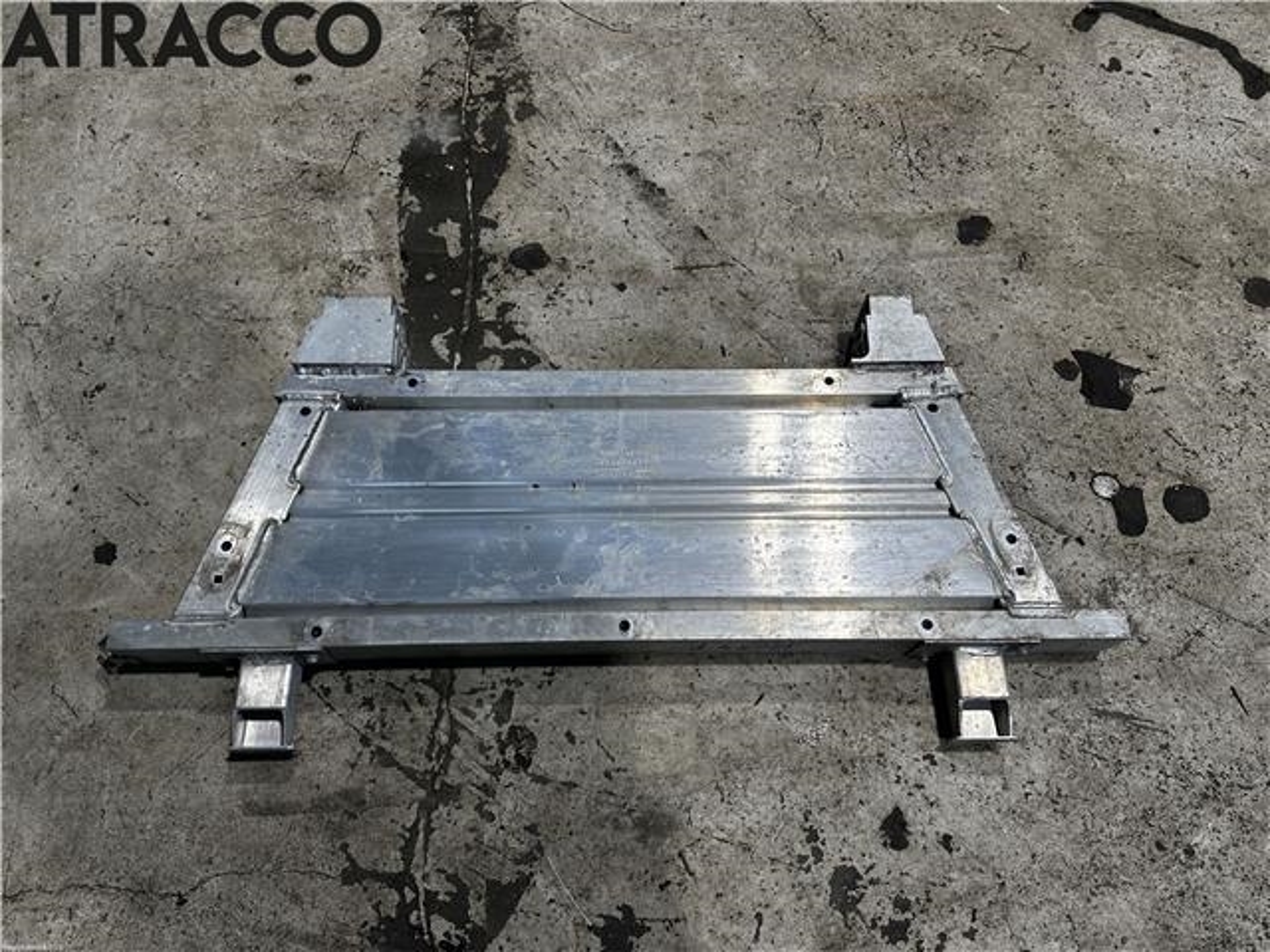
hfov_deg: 71.6
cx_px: 635
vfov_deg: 56.8
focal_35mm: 24
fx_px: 881
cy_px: 476
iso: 80
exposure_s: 1/159
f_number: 1.78
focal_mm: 6.86
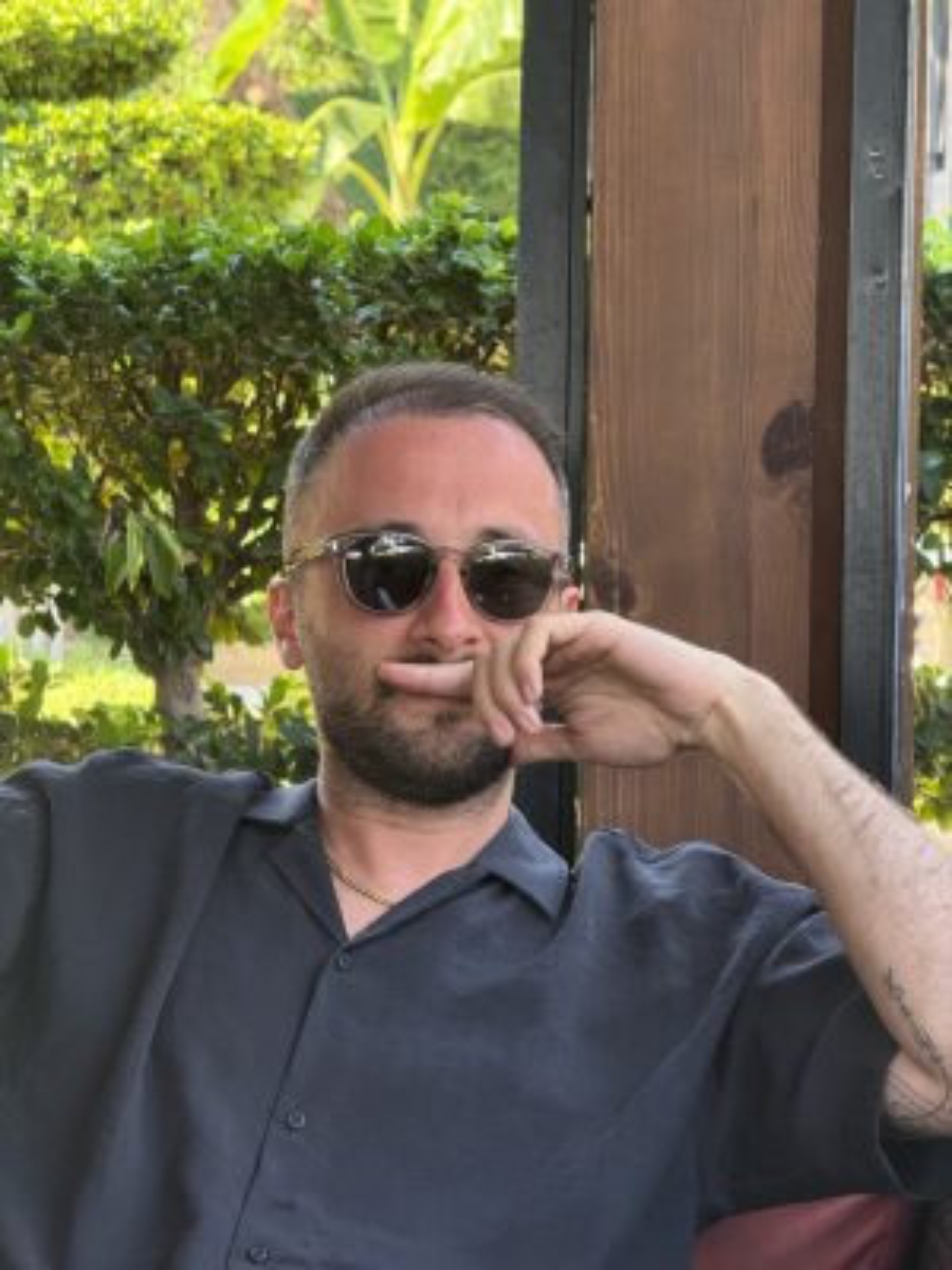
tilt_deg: -0.2
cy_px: 635
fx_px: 4400
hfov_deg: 12.3
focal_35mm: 120
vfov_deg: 16.4
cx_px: 476
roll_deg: -1.7
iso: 160
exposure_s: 1/99
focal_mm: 15.66
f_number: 2.8
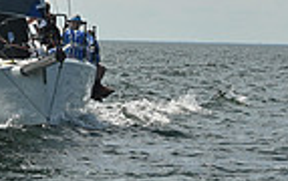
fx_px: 2273
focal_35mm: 289
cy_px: -368
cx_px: -74
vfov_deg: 4.4
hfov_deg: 7.2
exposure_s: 1/1000
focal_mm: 70
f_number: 11
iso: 250
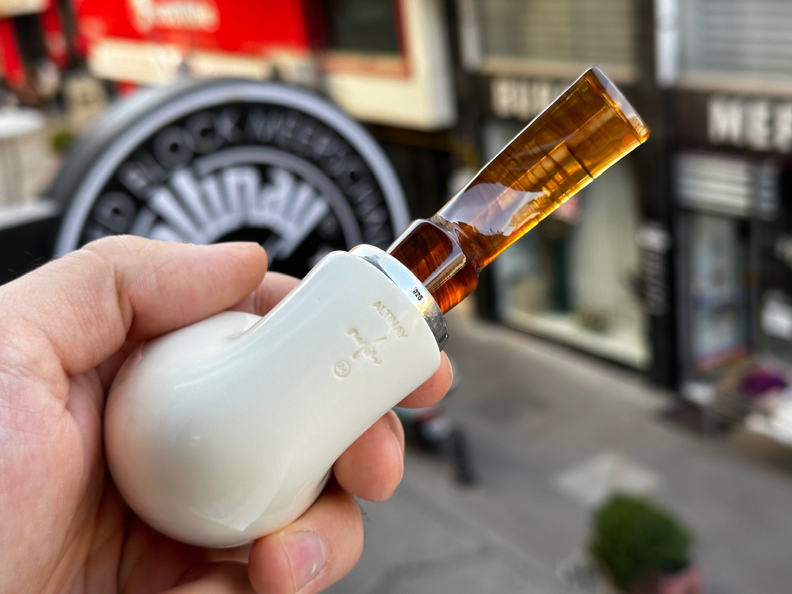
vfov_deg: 30.3
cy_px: 297
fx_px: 1098
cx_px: 396
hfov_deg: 39.7
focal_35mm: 48
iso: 64
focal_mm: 6.86
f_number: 1.78
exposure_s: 1/264
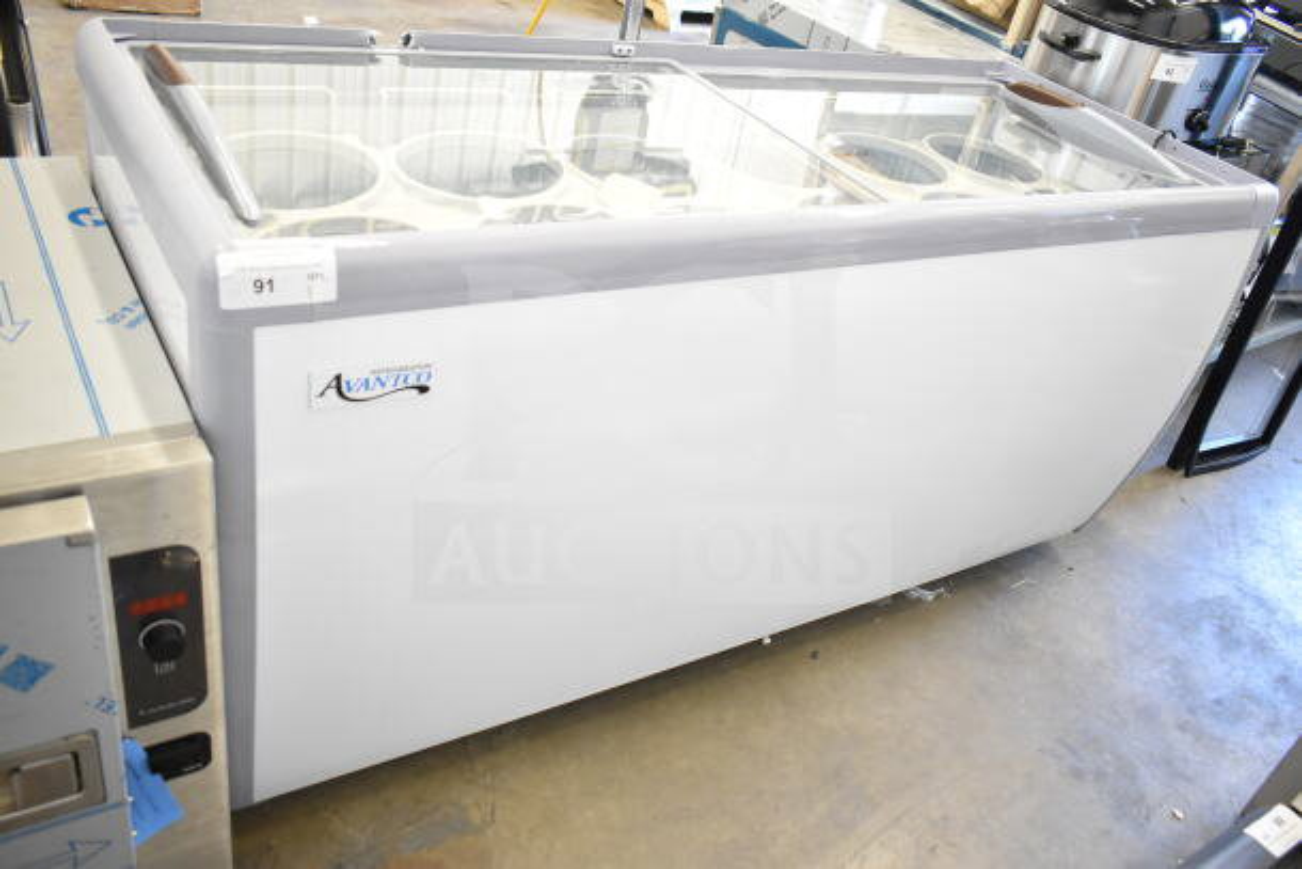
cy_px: 434
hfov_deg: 61.9
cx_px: 651
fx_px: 1085
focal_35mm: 30
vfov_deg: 43.6
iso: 1600
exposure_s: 1/60
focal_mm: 20
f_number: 4
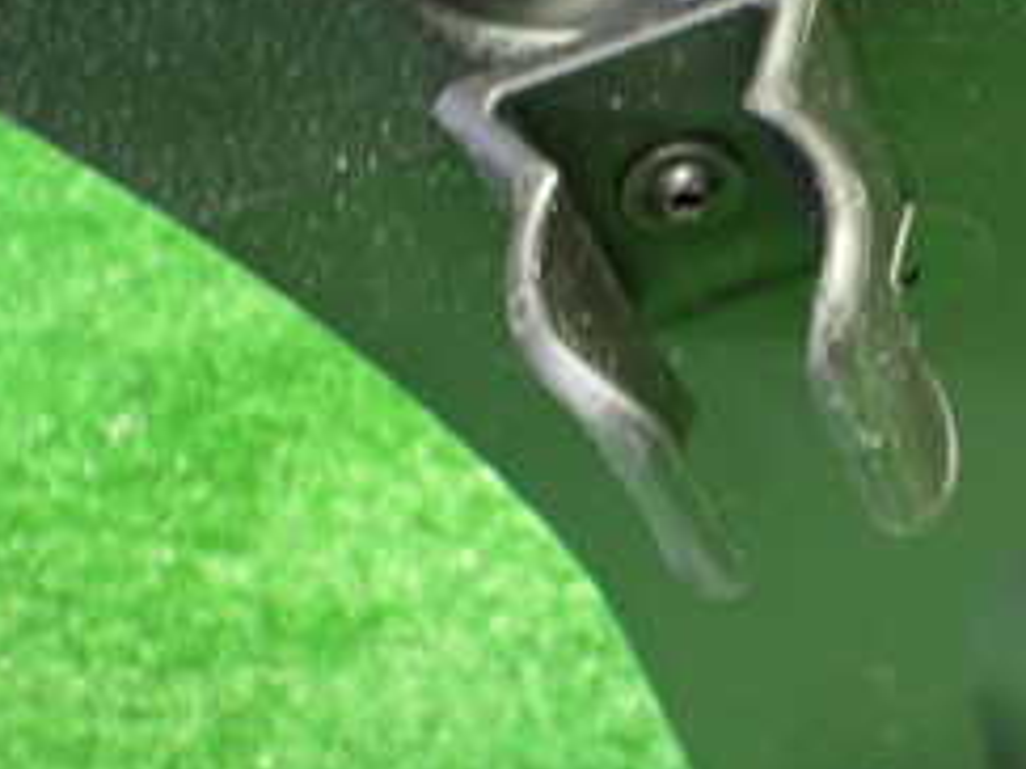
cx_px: 878
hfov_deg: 25.7
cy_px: 317
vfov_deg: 19.9
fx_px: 2192
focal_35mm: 74
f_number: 2.3
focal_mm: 5.4
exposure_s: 1/30
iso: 800
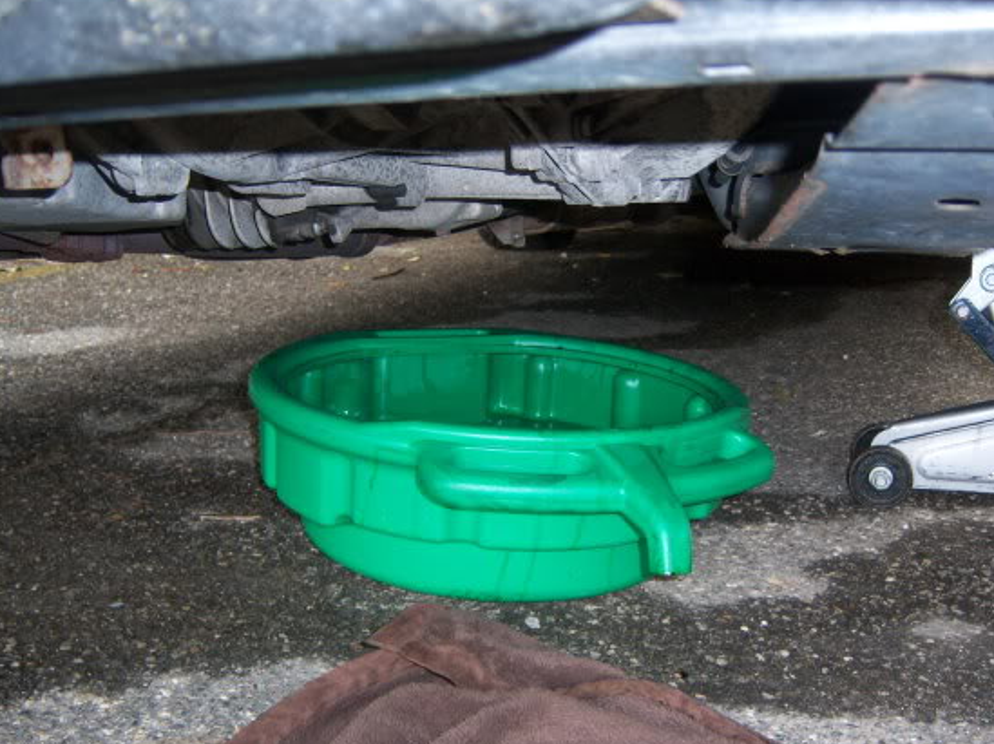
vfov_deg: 34.3
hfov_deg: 44.7
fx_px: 1205
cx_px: 567
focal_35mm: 42
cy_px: 422
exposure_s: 1/60
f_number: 2.8
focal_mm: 7.5
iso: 80
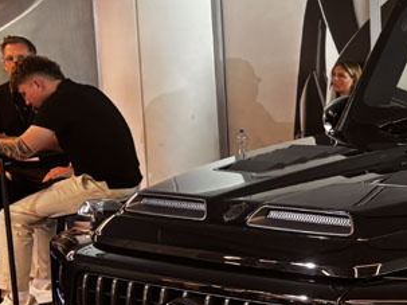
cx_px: 521
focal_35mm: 88
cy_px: 235
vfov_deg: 16.7
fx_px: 1034
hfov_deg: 20.4
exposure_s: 1/60
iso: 160
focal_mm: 5.96
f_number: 1.6
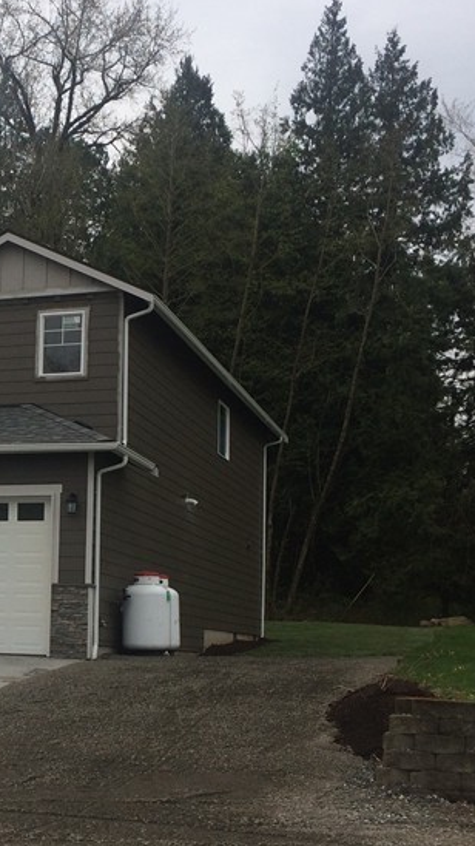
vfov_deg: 35.3
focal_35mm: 59
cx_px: -63
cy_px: 526
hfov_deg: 19.4
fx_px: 1322
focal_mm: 4.15
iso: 32
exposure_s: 1/1053
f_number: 2.2
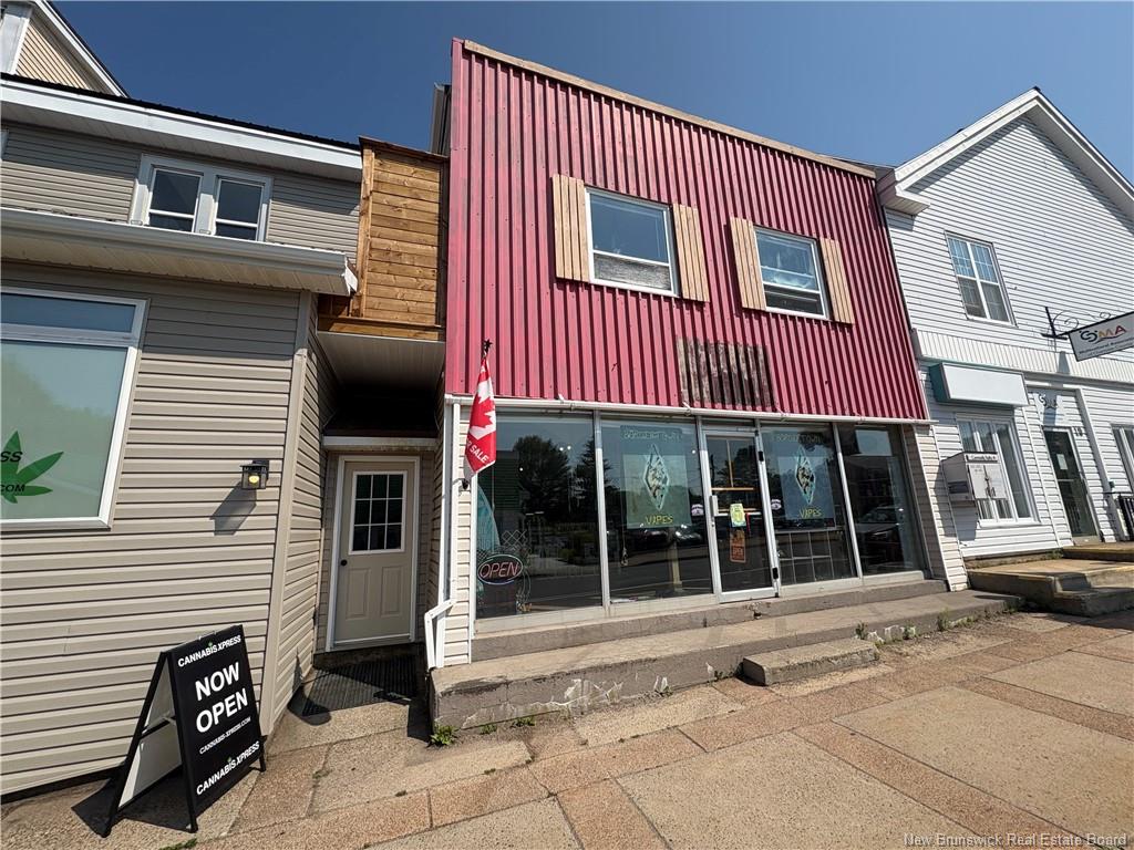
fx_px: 459
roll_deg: +2.5
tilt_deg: +12.0
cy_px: 425
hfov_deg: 102.1
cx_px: 567
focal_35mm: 14
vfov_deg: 85.7
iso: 50
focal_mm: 2.22
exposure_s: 1/2146
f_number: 2.2
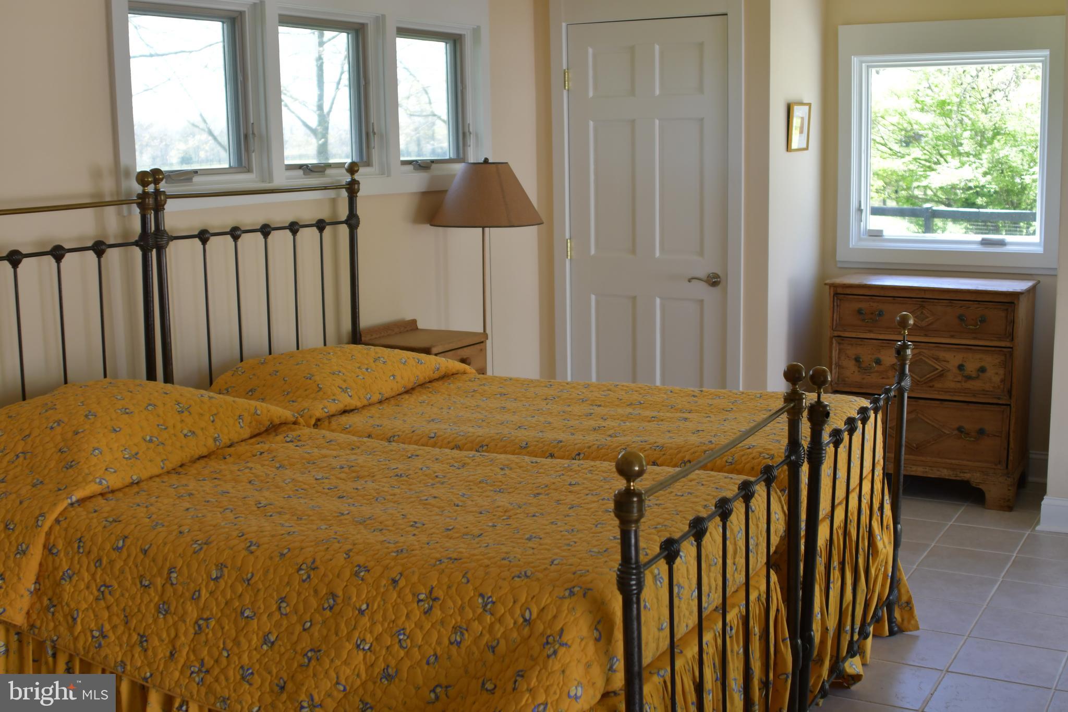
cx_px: 534
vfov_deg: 31.9
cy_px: 356
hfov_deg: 46.4
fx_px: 1246
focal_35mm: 42
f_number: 3.5
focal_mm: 28
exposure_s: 1/160
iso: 400
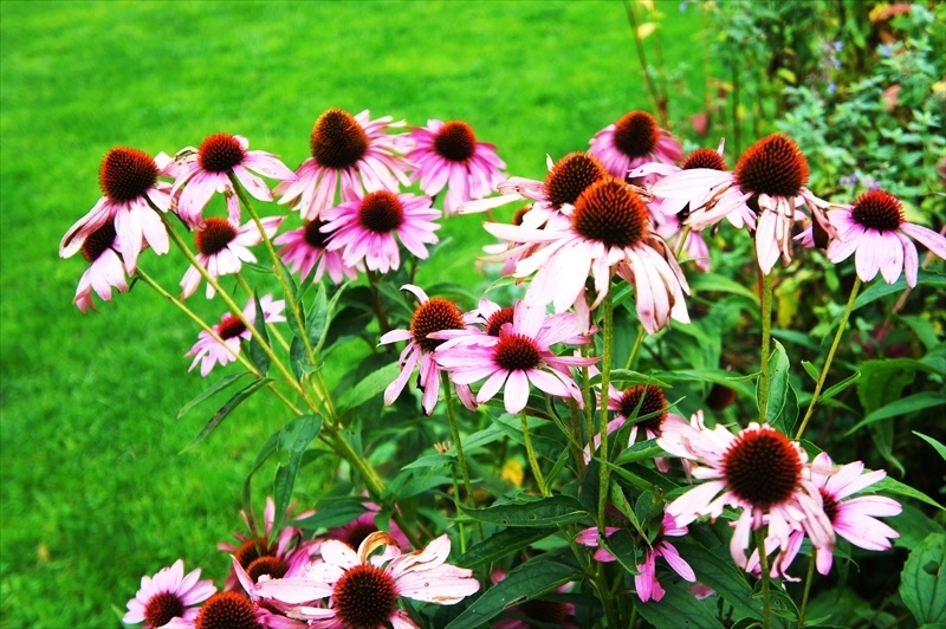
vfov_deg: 22.6
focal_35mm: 60
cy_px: 314
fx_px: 1575
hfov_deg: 33.4
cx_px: 473
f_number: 4.5
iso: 200
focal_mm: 40
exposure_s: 1/200
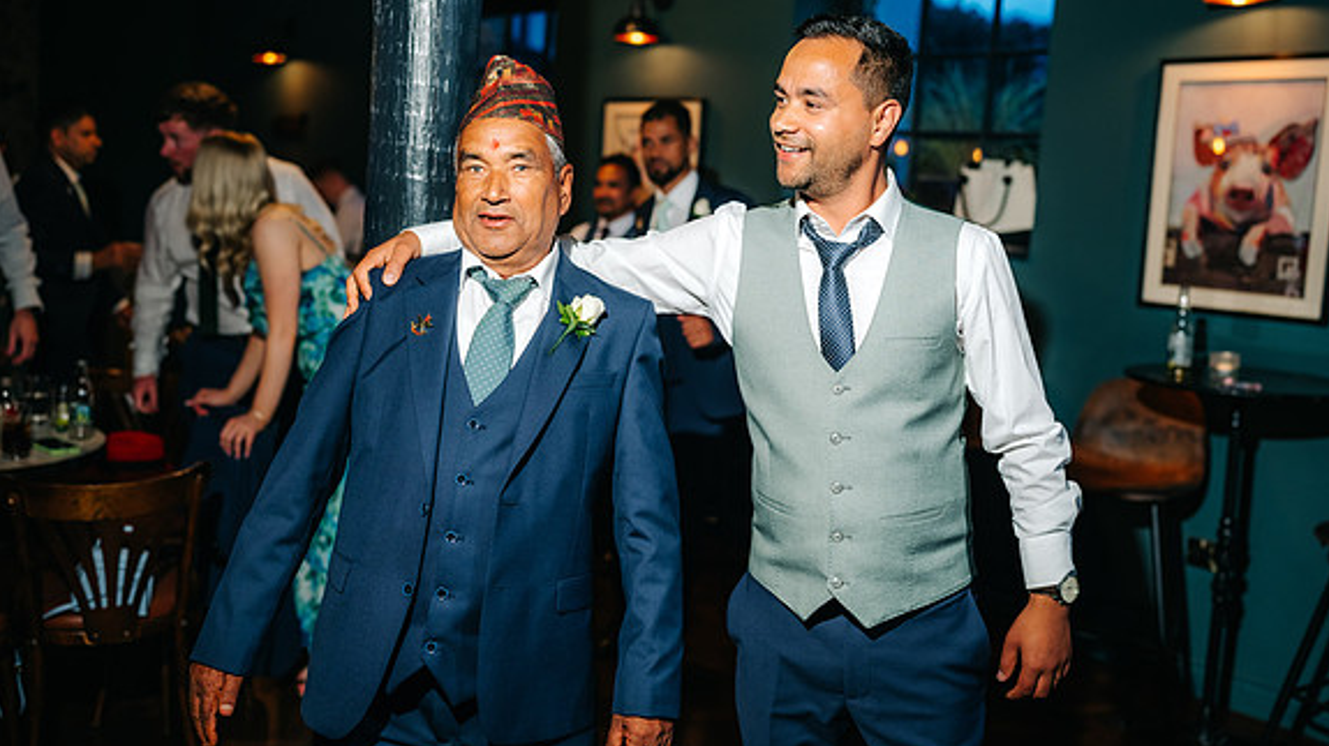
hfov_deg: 54.0
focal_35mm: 37
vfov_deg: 31.9
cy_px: 318
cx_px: 663
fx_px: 1303
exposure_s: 1/200
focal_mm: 35
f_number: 2
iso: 400
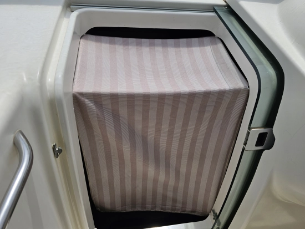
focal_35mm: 23
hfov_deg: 73.9
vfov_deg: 58.9
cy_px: 114
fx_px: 203
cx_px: 152
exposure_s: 1/1593
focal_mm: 6.3
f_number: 1.7
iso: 10
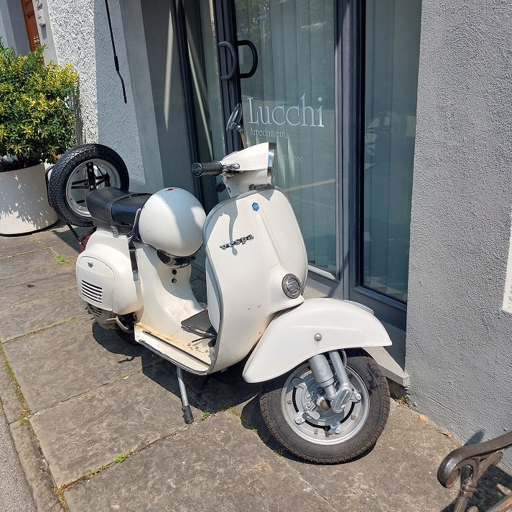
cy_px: 263
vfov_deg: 52.5
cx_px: 215
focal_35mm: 31
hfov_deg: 52.3
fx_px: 519
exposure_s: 1/1251
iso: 25
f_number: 1.8
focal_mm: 5.23
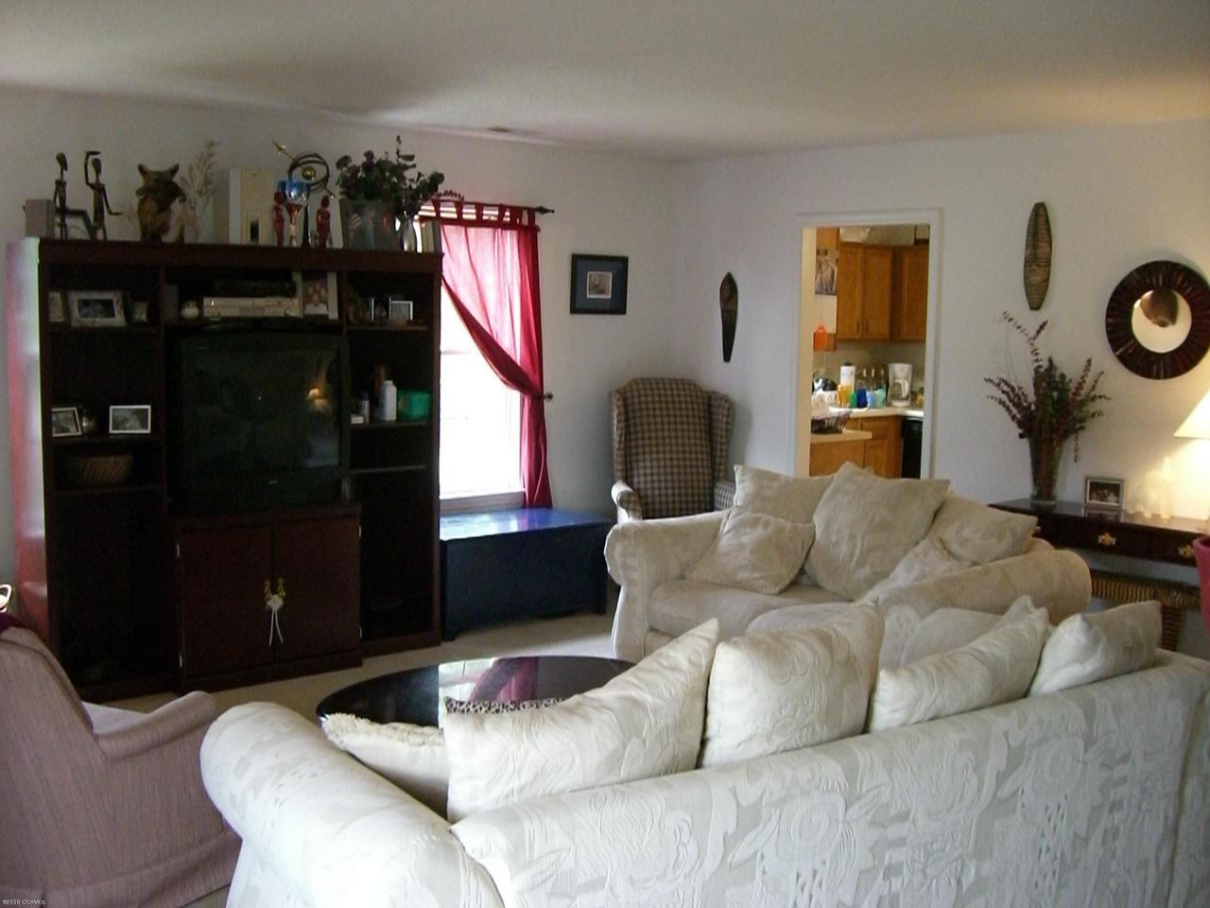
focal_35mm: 38
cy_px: 454
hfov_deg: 49.0
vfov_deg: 37.7
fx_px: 1328
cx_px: 605
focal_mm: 6.2
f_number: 2.7
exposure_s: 1/100
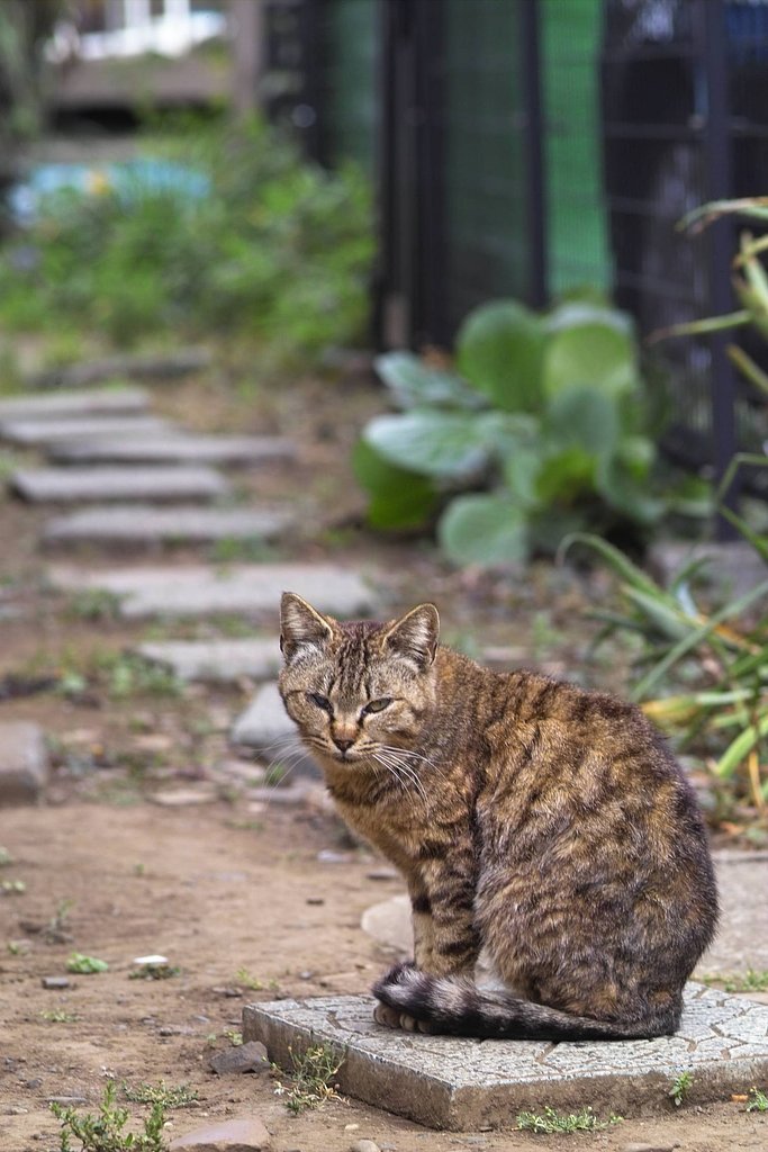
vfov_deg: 11.5
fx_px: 5726
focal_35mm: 179
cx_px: 384
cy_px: 576
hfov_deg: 7.7
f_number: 5.6
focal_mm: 105
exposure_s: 1/60
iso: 100
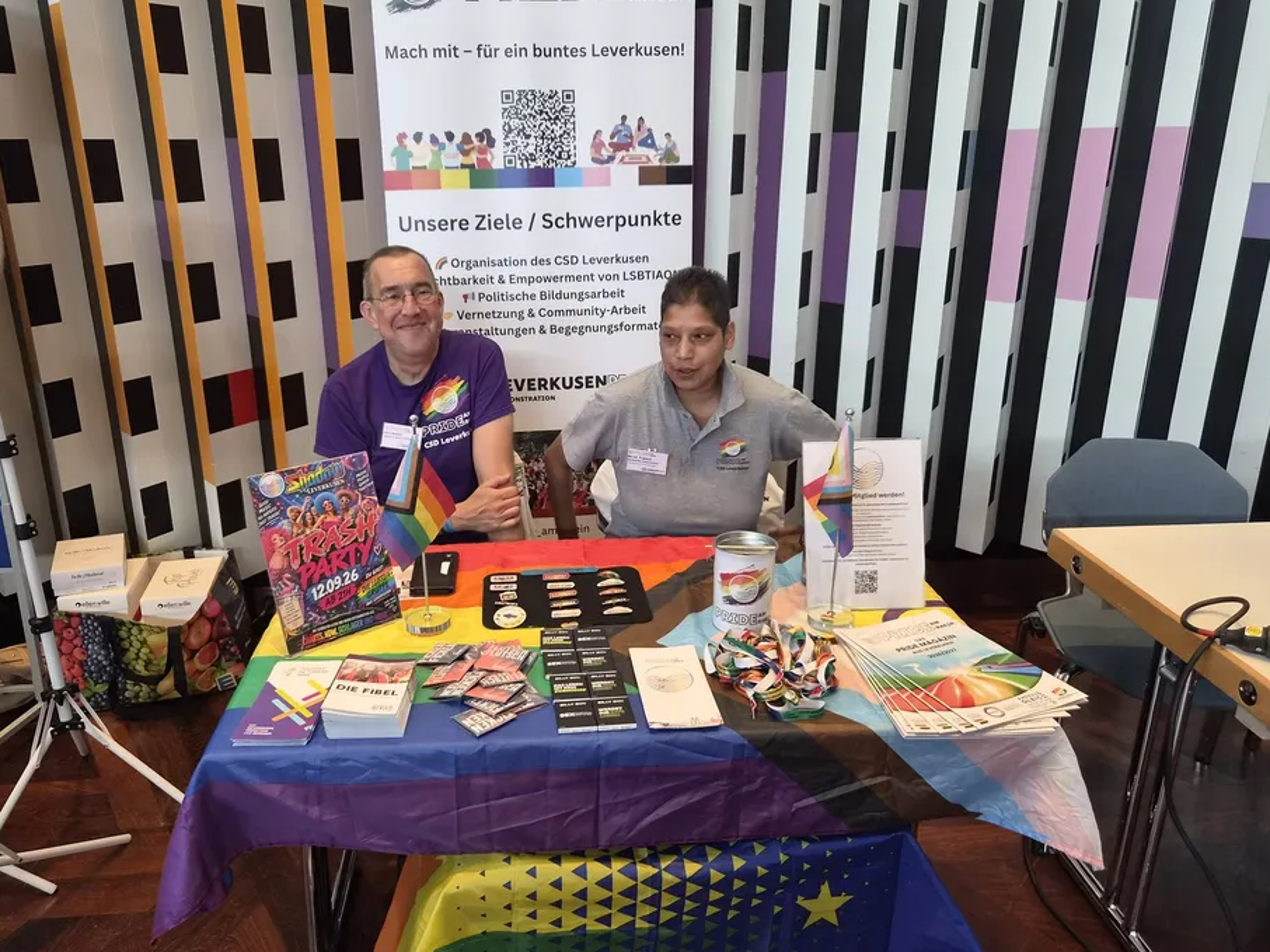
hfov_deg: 67.1
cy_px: 472
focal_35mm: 26
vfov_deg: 53.0
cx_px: 559
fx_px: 954
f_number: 1.8
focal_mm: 5.4
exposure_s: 1/100
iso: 250
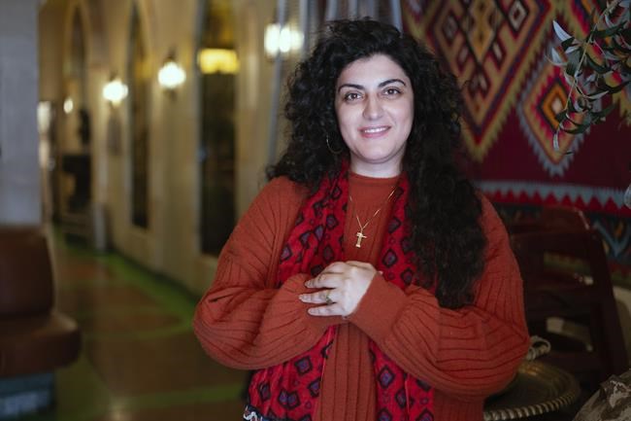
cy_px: 210
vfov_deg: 27.0
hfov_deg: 39.6
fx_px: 876
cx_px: 316
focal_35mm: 50
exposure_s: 1/100
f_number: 1.4
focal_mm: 33
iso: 500
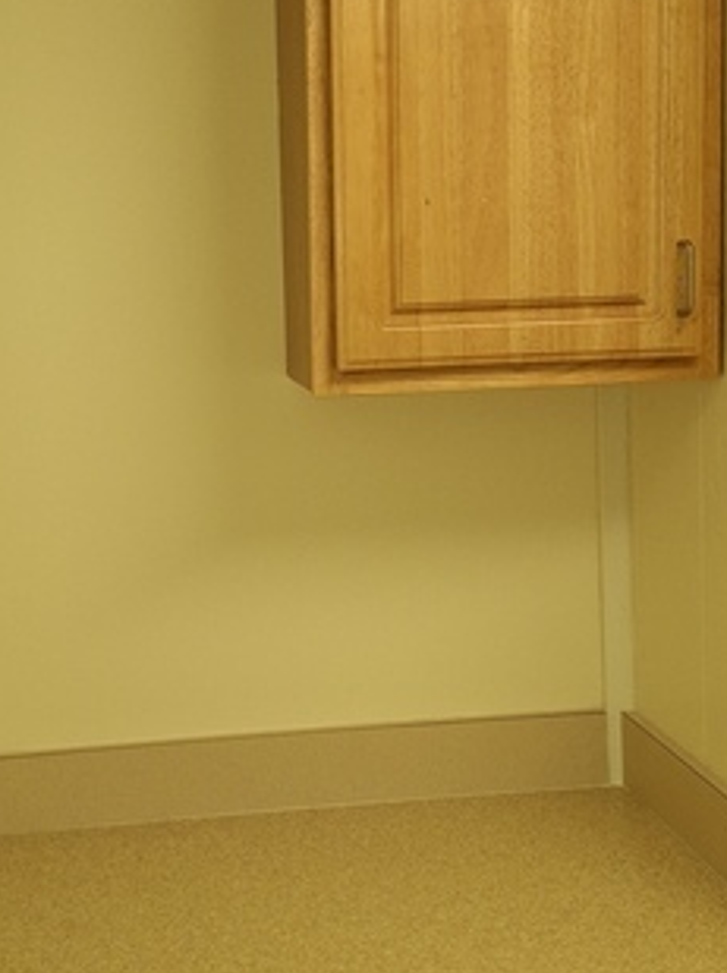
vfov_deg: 35.5
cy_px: 424
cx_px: 223
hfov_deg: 26.8
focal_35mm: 54
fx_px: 1515
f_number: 1.8
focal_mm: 4.69
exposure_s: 1/100
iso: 25
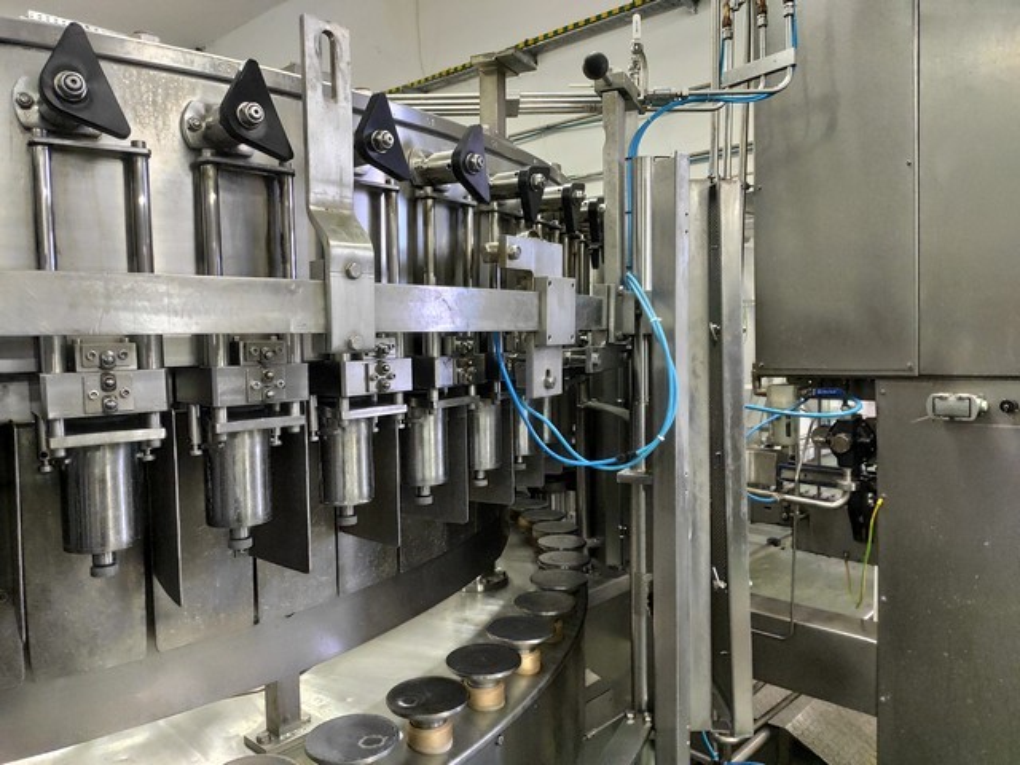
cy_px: 382
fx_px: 766
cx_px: 510
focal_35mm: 26
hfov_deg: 67.3
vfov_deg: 53.1
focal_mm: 4.77
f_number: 1.75
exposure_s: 1/50
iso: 1884
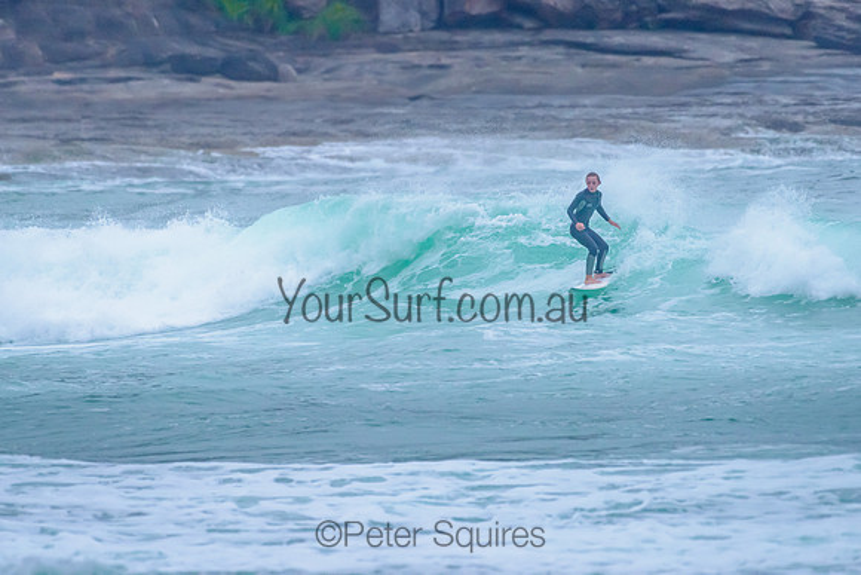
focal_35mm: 613
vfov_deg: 2.2
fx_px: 14655
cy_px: 223
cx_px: 403
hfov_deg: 3.4
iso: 2000
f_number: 5.6
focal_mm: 500
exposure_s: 1/2000
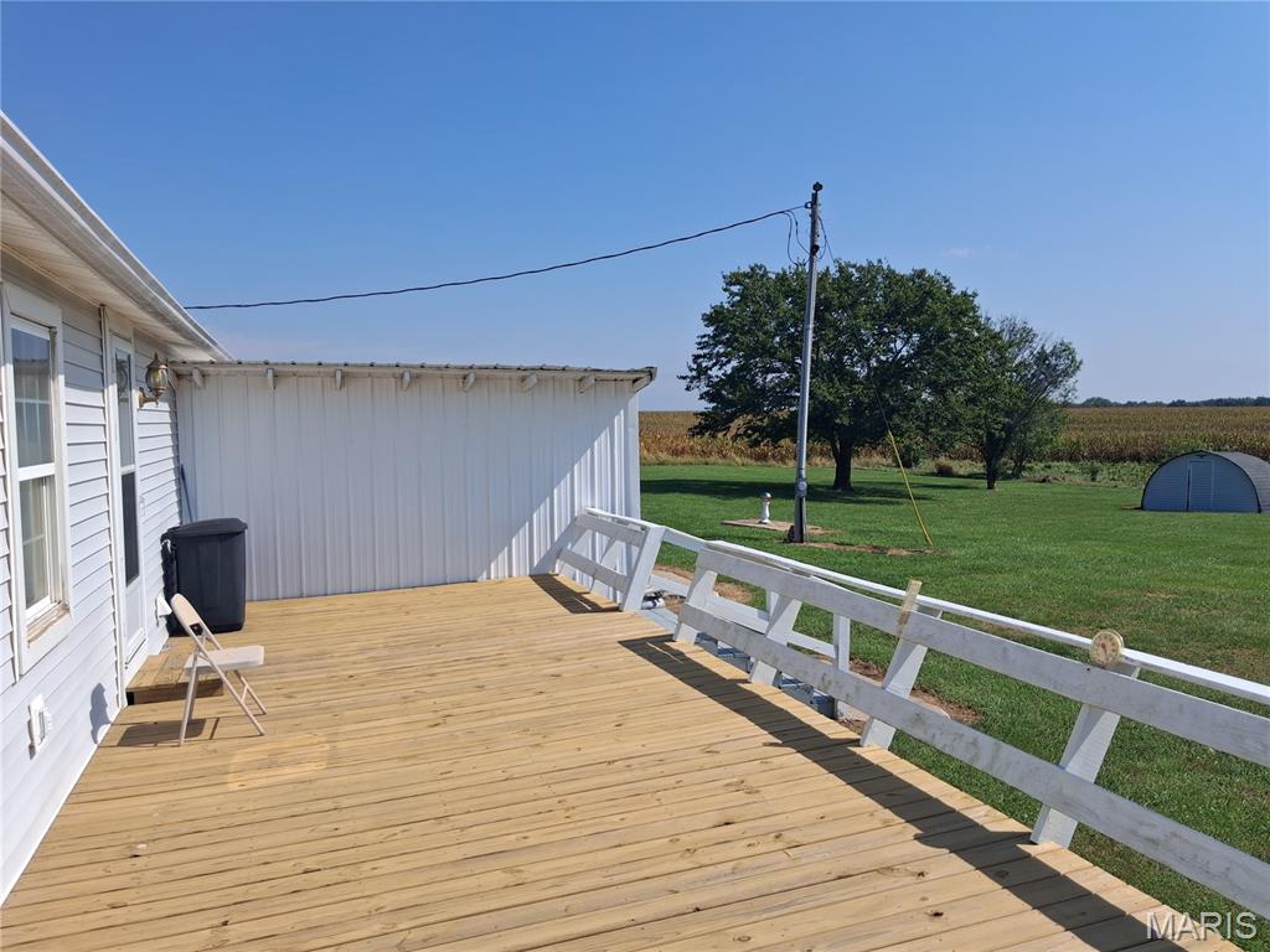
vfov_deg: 51.4
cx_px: 635
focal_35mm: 27
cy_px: 476
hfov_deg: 65.3
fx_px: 991
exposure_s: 1/835
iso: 20
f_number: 1.8
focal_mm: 4
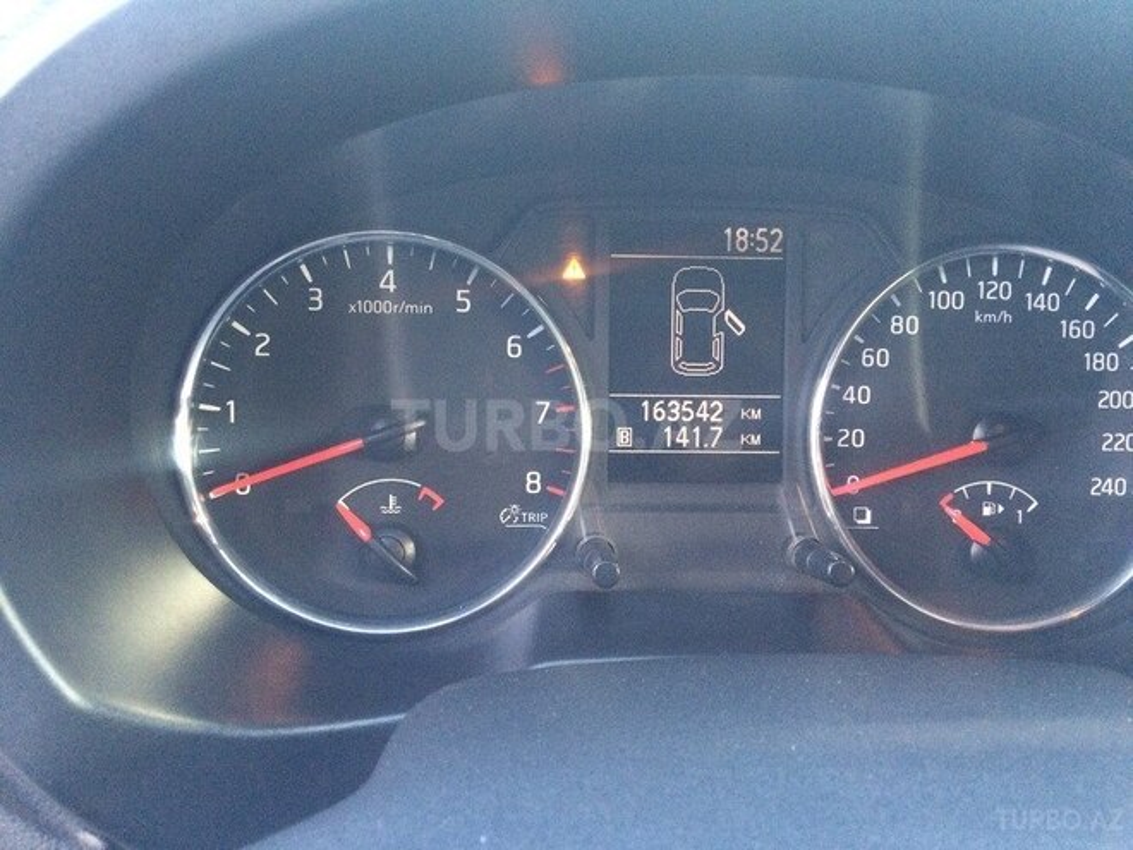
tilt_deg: -28.0
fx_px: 949
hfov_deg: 61.7
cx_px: 566
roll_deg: -2.9
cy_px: 425
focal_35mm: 29
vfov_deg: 48.2
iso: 320
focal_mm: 4.15
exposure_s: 1/33
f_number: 2.2
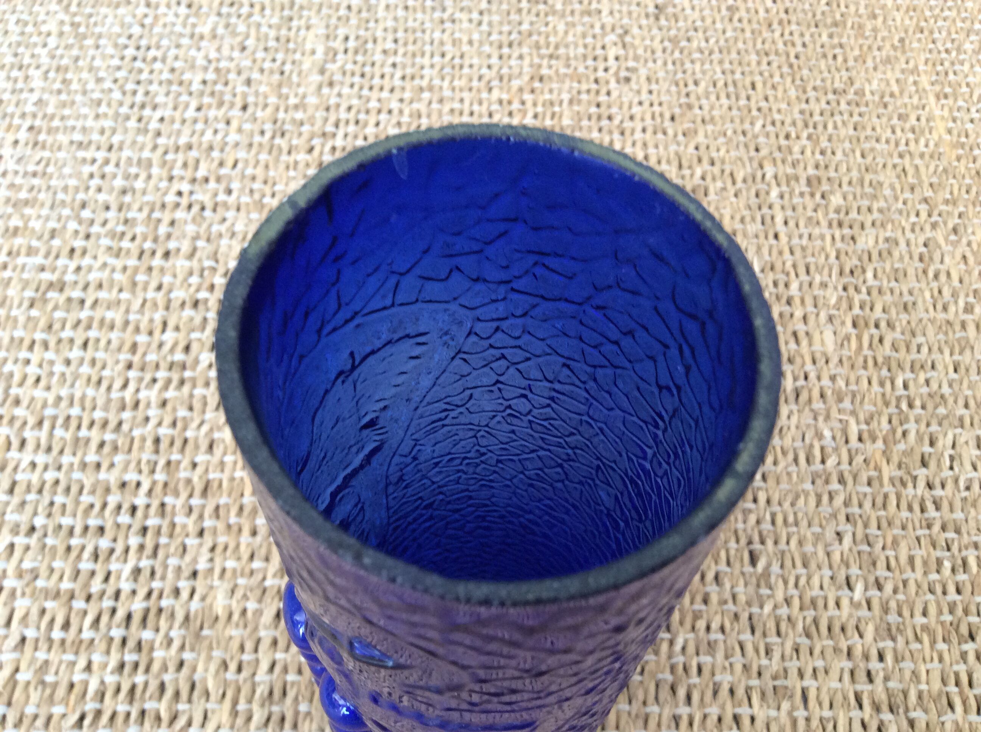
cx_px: 490
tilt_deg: -59.7
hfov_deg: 56.9
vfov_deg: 44.1
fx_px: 906
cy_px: 366
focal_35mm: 32
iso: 125
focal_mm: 3.3
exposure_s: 1/24
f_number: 2.4
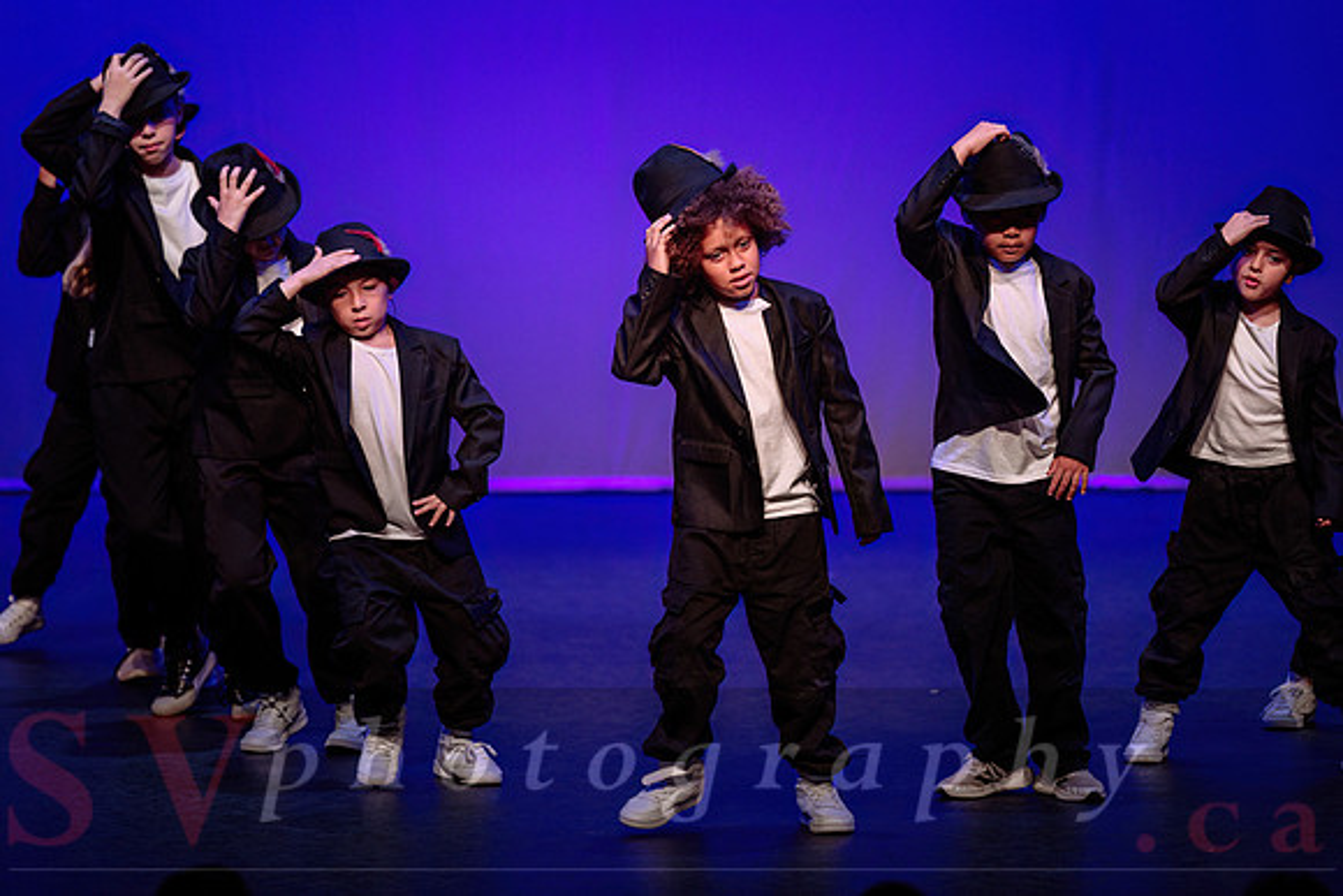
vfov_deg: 6.9
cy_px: 449
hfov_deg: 10.4
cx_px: 653
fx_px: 7397
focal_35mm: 198
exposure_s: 1/400
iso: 1250
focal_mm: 185
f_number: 2.8
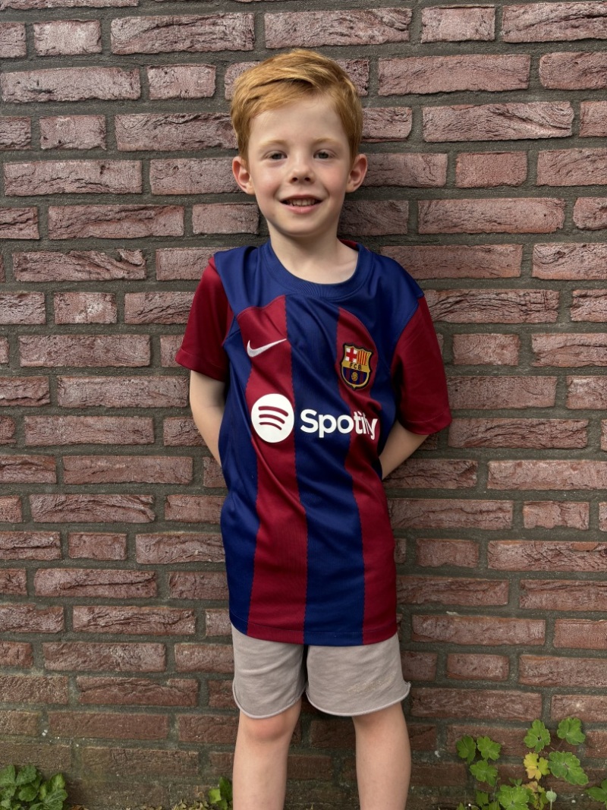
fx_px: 608
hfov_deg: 53.1
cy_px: 405
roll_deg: +0.0
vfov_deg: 67.3
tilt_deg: -7.7
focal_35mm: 26
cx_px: 304
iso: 40
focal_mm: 5.96
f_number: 1.6
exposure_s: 1/323
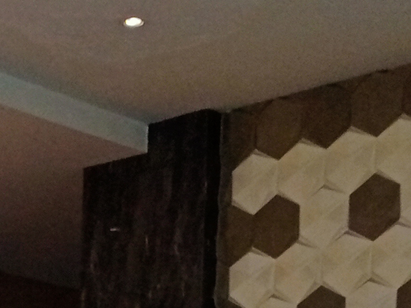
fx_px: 1580
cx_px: -36
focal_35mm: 133
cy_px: 670
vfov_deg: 10.1
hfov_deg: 14.5
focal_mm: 4.05
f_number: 1.8
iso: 204
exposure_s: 1/100
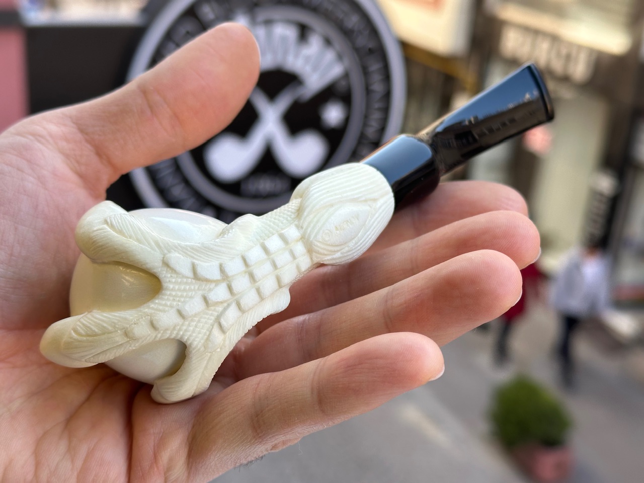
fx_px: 893
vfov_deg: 30.3
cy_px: 242
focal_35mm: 48
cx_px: 322
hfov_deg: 39.7
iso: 64
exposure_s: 1/345
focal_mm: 6.86
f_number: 1.78
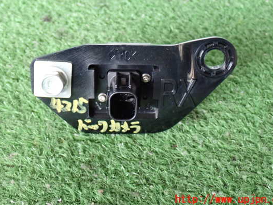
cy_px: 89
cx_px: 137
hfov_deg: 29.4
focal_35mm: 66
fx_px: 520
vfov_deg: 22.2
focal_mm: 10.35
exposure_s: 1/60
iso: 640
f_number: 3.5
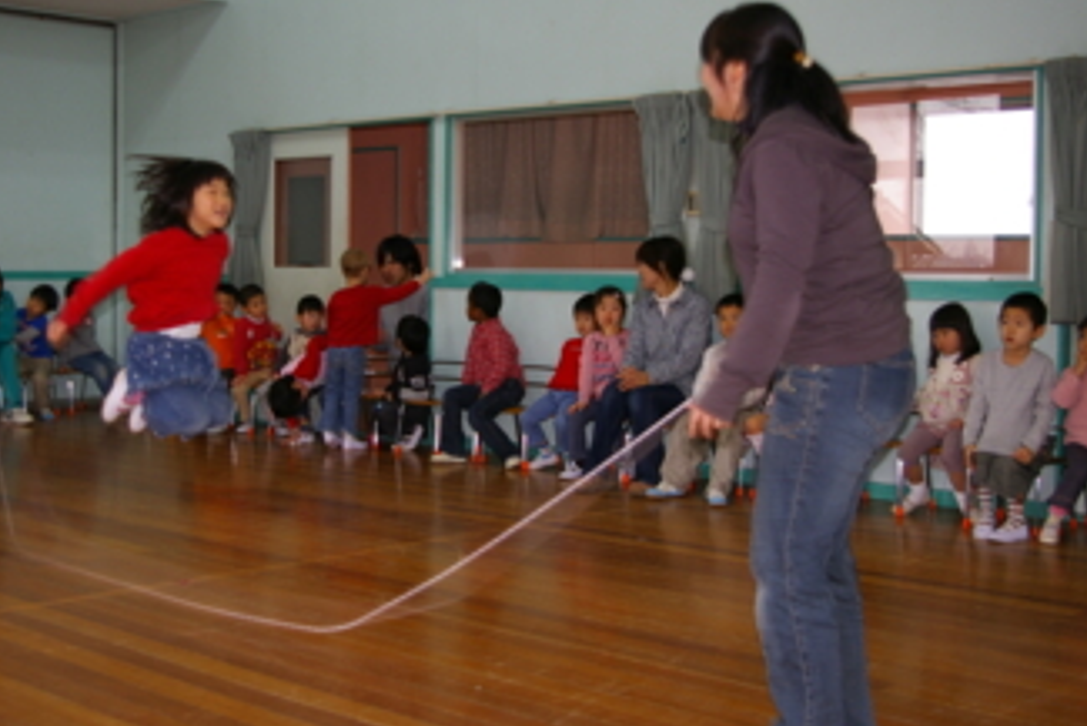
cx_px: 428
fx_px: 1450
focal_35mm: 48
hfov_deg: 40.9
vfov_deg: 28.1
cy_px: 309
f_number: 4
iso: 200
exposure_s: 1/45
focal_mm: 26
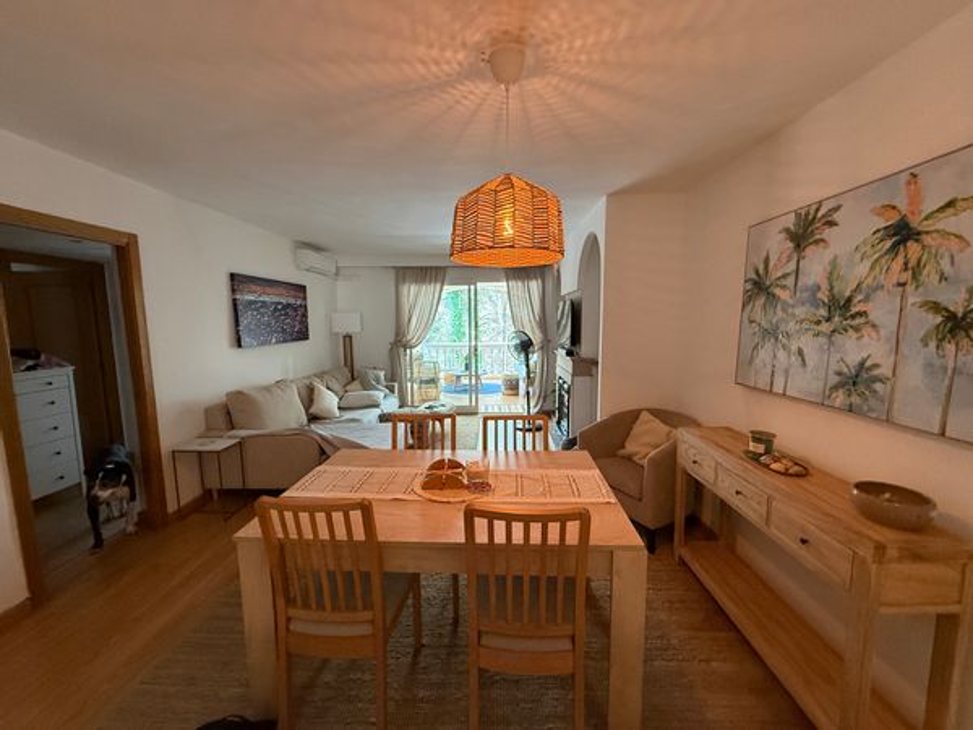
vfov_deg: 85.7
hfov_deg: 102.1
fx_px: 394
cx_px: 486
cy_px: 365
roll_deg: +0.0
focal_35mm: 14
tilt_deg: -7.7
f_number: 2.2
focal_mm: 2.22
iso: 400
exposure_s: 1/50
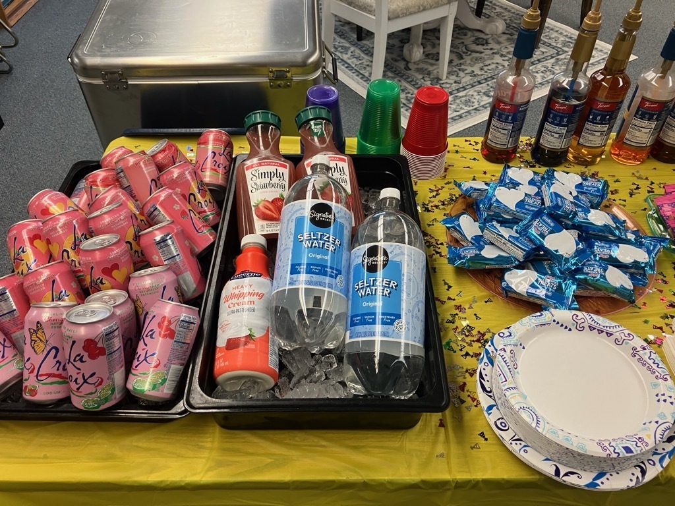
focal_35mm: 28
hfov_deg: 63.4
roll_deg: +1.4
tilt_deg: -42.6
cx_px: 338
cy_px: 253
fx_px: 546
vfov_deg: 49.7
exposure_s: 1/60
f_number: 1.8
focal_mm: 3.99
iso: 64
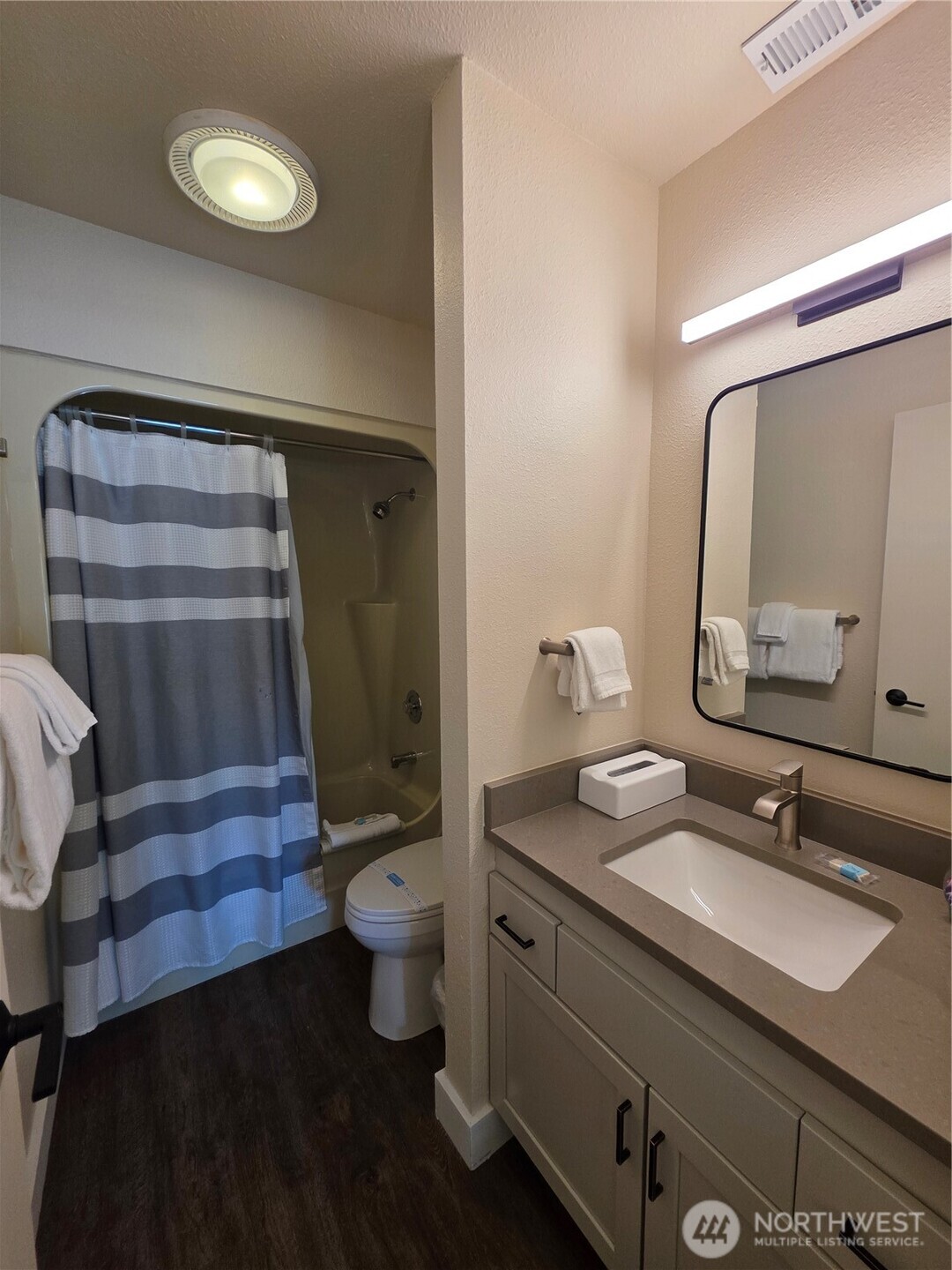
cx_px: 476
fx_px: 477
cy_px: 635
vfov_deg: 106.2
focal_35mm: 13
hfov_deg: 89.9
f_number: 1.9
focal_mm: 2.2
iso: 100
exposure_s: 1/120
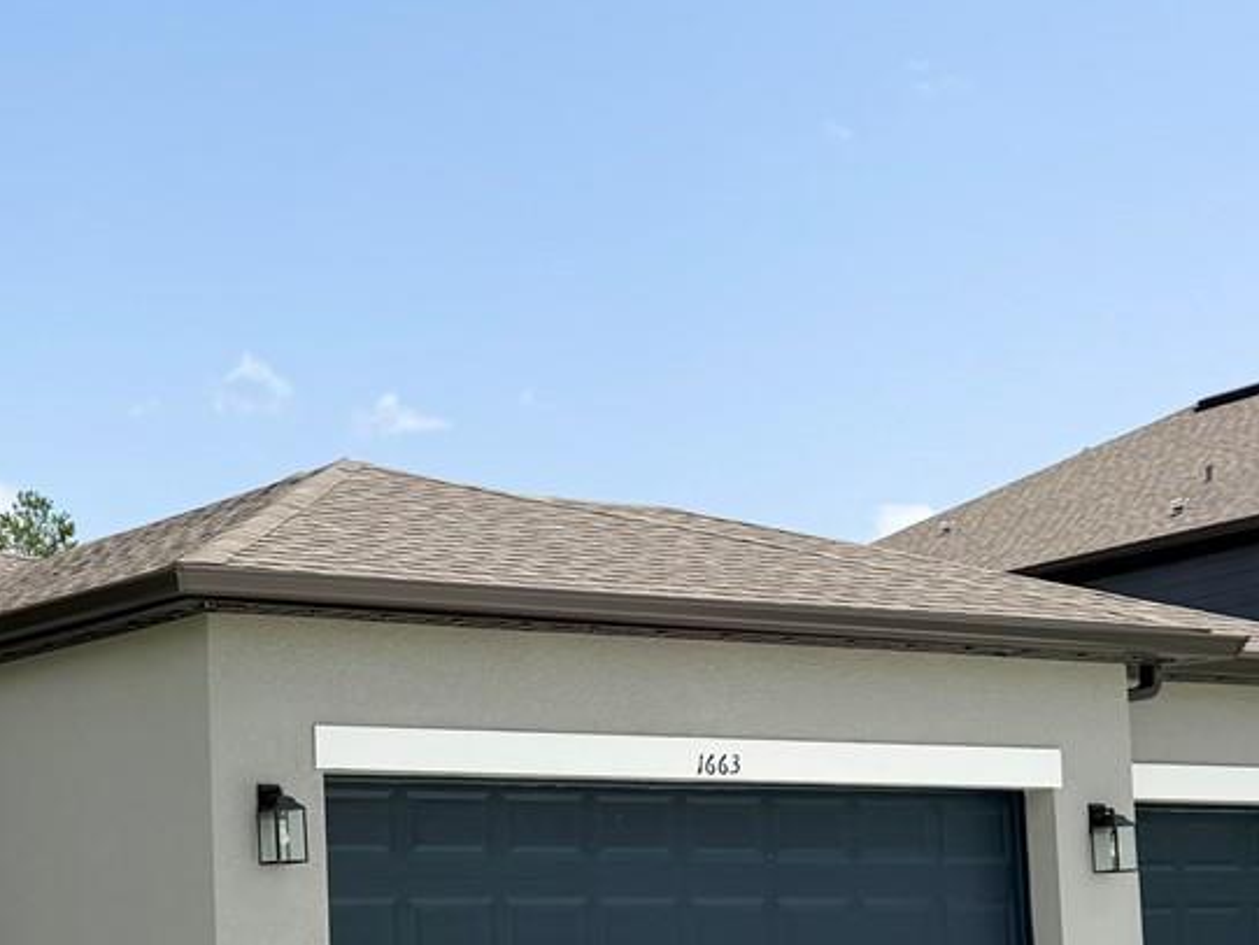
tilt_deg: +4.8
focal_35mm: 71
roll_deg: +1.0
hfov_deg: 25.3
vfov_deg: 20.5
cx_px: -151
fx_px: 2583
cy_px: 777
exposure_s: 1/6711
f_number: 1.78
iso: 80
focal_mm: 6.76
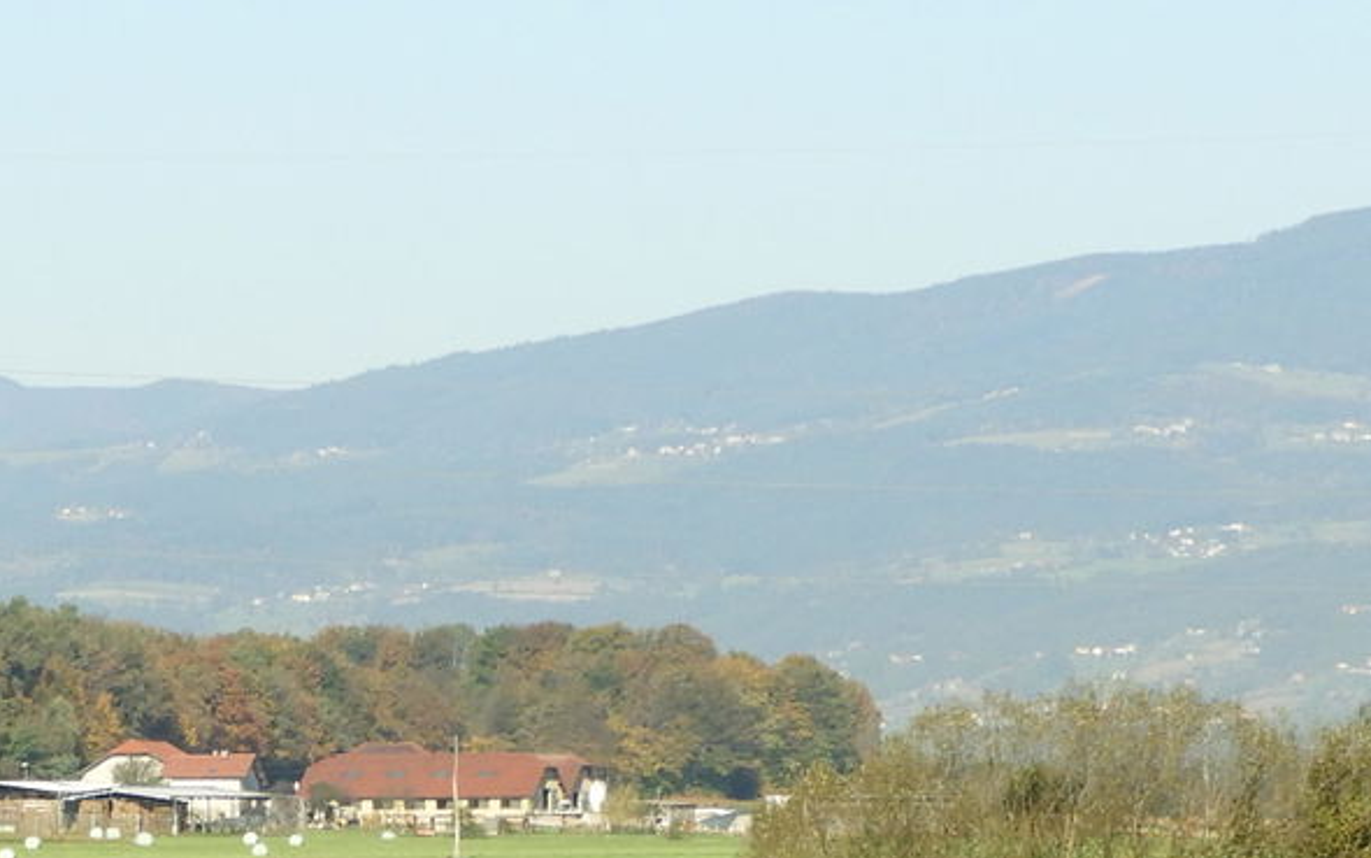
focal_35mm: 293
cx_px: -5
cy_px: 1507
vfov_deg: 4.4
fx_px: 10950
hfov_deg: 7.1
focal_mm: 15.2
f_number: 4.5
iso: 100
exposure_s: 1/500
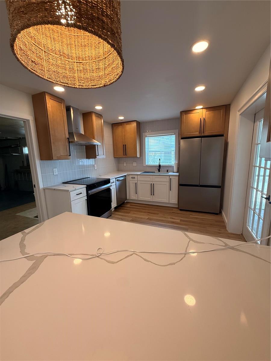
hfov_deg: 85.7
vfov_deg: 102.1
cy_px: 180
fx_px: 146
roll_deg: +1.1
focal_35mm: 14
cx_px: 136
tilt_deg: -9.0
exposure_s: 1/120
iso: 160
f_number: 2.2
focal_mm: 2.22
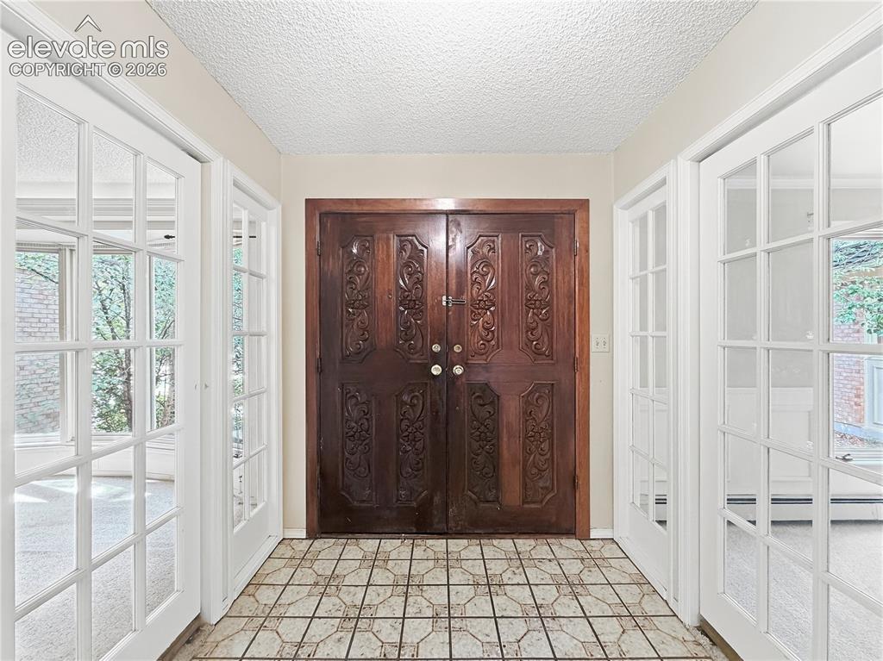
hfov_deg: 102.1
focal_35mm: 14
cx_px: 442
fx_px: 357
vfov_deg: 85.6
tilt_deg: +0.2
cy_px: 330
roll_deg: +0.6
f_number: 2.2
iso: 250
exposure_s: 1/60
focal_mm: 2.2
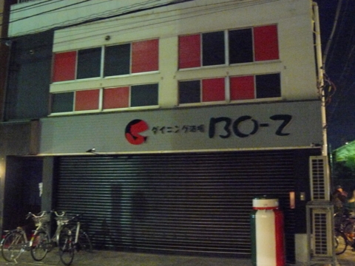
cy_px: 133
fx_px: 369
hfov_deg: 51.4
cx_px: 178
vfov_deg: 39.7
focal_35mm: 36
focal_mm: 6
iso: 1250
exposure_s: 1/6
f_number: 2.8
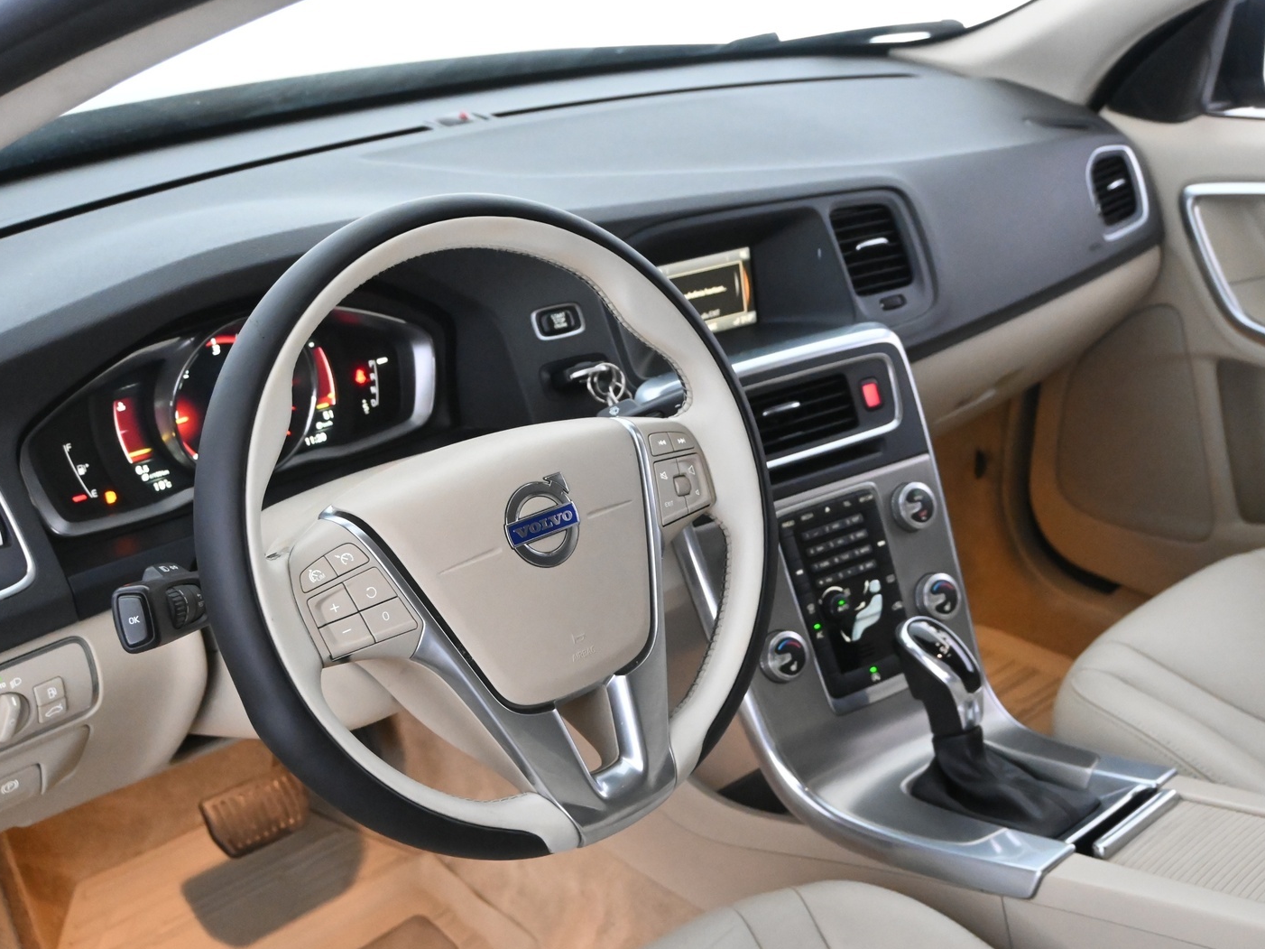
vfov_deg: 35.3
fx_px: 1492
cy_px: 485
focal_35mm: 41
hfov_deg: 45.9
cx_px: 647
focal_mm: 24.5
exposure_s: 1/50
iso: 6400
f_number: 4.5
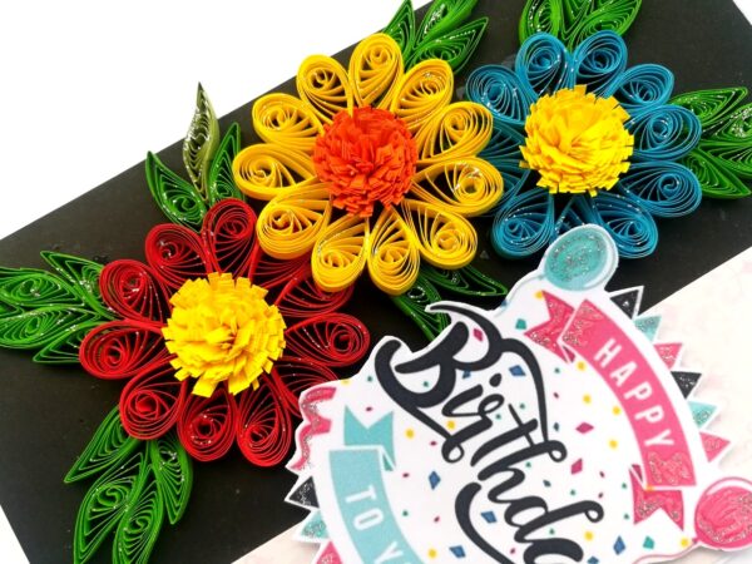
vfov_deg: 53.1
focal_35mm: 26
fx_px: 565
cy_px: 282
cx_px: 376
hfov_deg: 67.3
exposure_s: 1/120
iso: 64
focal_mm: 3.83
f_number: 2.2
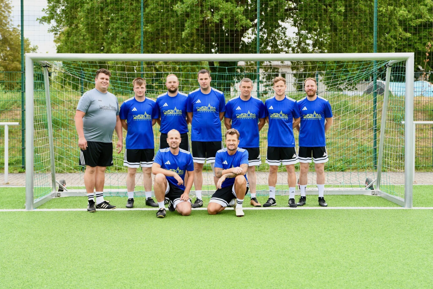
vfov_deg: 27.0
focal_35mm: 50
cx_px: 216
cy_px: 144
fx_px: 601
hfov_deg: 39.6
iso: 320
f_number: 2.8
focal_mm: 50
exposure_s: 1/800
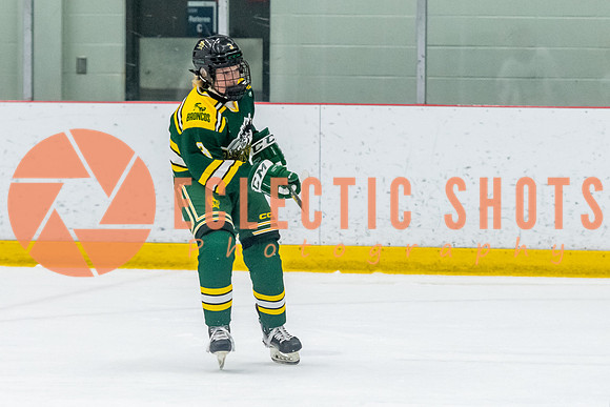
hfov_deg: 7.9
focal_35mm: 259
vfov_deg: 5.3
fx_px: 4394
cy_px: 221
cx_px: 226
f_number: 2.8
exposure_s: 1/800
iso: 4000
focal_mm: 116
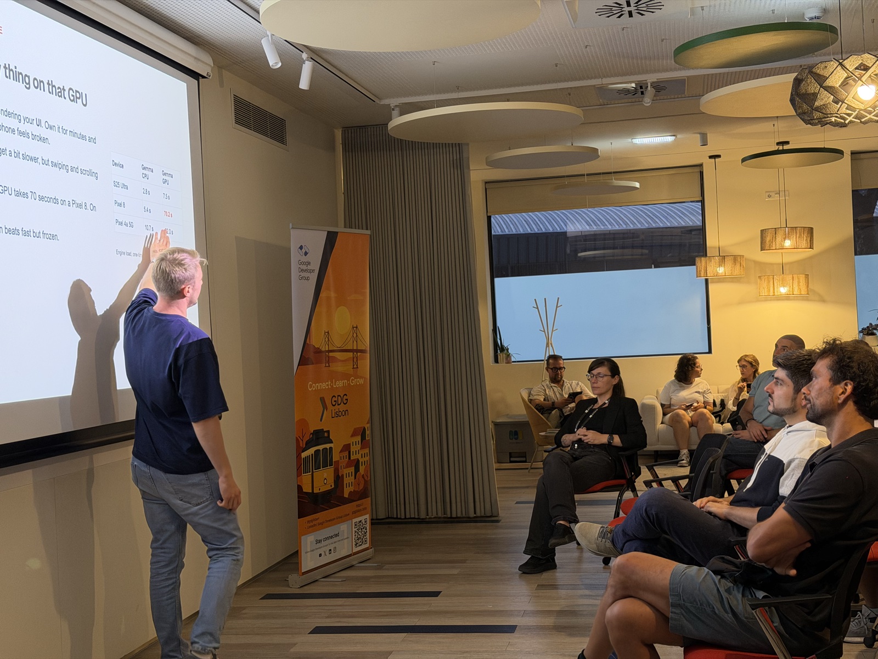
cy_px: 330
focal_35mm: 48
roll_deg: +3.0
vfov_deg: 30.3
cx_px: 439
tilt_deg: +0.2
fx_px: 1217
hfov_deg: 39.7
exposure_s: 1/50
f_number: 1.78
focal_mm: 6.76
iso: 80
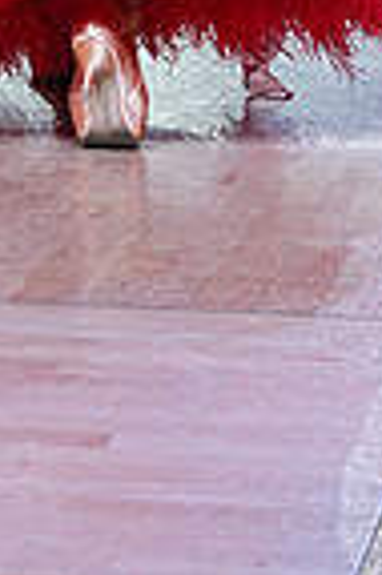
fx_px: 4531
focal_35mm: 284
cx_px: -324
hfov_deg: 4.8
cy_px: -583
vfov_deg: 7.0
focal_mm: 70
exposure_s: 1/500
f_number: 4
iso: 1000
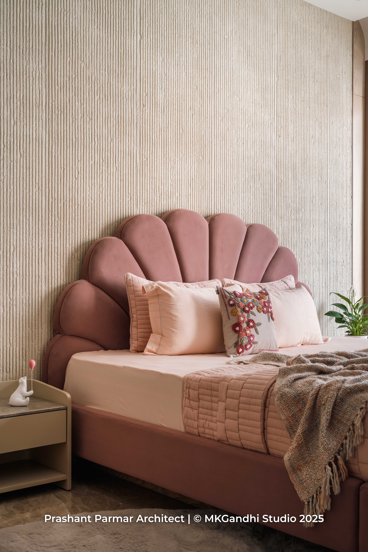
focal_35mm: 42
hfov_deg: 31.9
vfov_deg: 46.4
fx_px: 644
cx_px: 184
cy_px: 276
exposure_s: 3
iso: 160
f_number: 11
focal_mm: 42
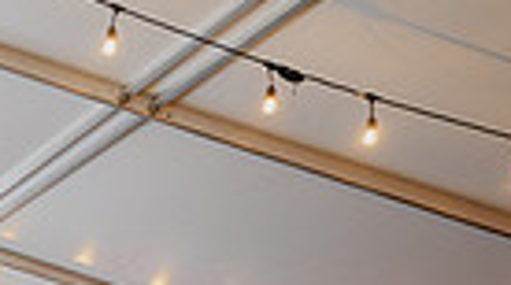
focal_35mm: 106
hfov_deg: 16.2
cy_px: 587
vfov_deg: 10.4
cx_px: -474
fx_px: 1433
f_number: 2.8
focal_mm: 24
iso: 1100
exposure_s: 1/80
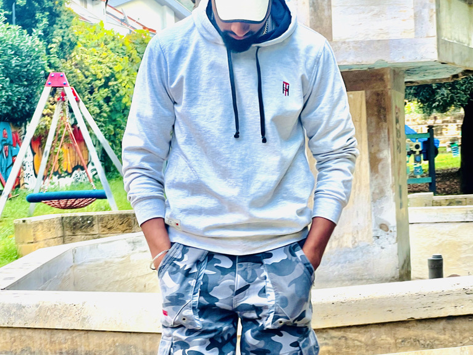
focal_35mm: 103
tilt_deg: -3.7
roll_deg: +3.4
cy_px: 252
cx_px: 236
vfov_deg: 14.3
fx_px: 1407
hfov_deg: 19.1
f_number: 2.8
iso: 32
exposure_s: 1/99
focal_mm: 9
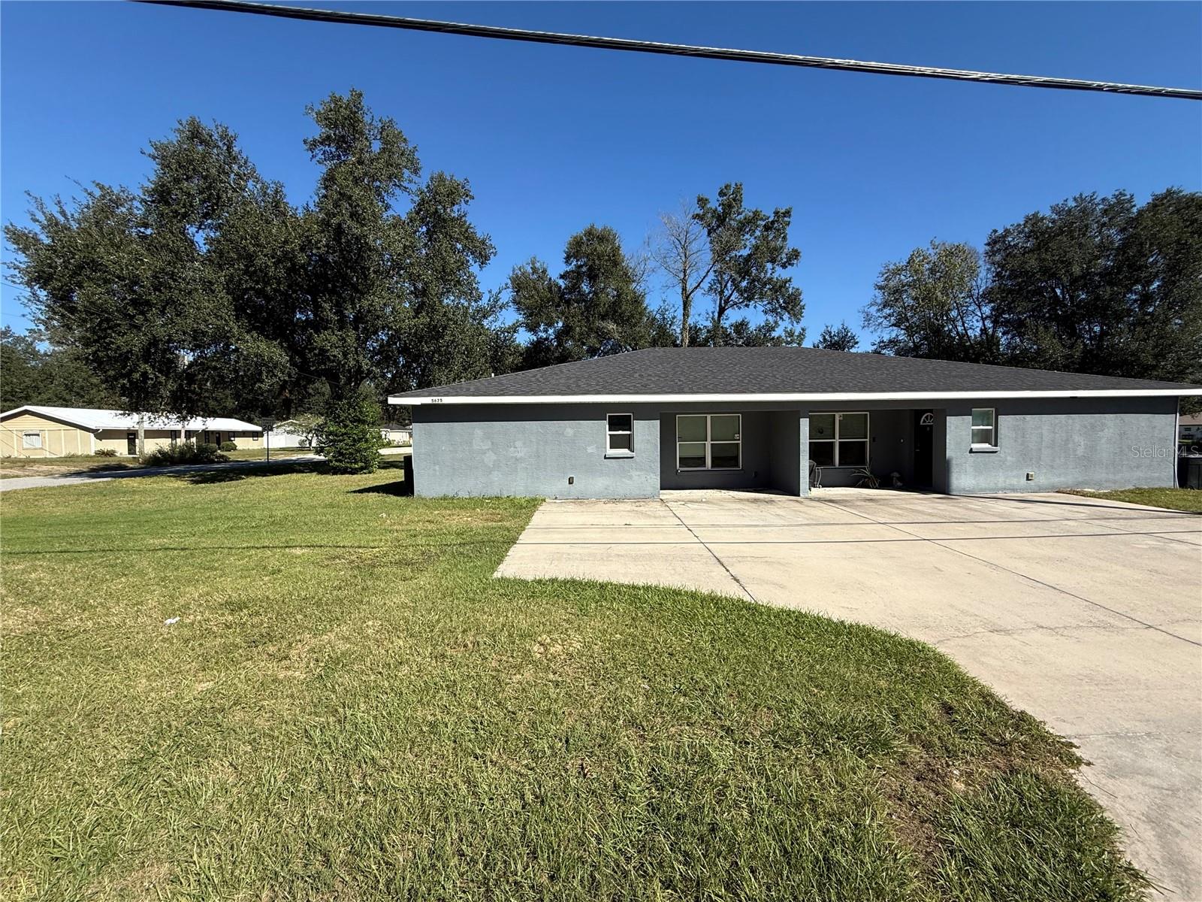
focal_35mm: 14
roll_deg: +1.2
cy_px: 451
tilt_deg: -0.7
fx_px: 486
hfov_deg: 102.1
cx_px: 601
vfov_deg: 85.7
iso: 50
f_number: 2.2
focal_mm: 2.22
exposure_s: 1/2165
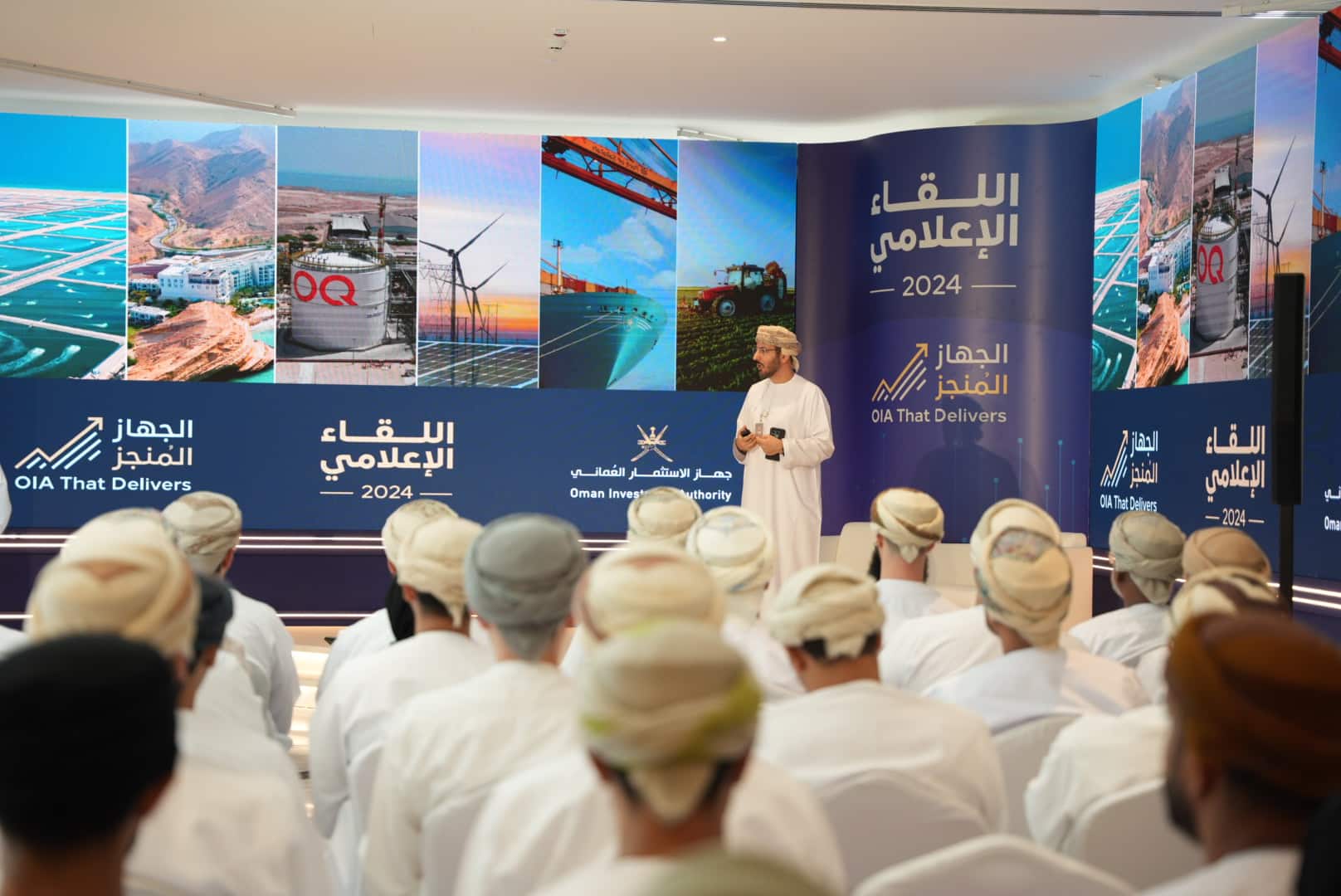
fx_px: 2609
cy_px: 448
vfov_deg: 19.5
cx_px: 670
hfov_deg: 28.8
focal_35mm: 70
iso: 400
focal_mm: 70
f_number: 2.8
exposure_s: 1/100
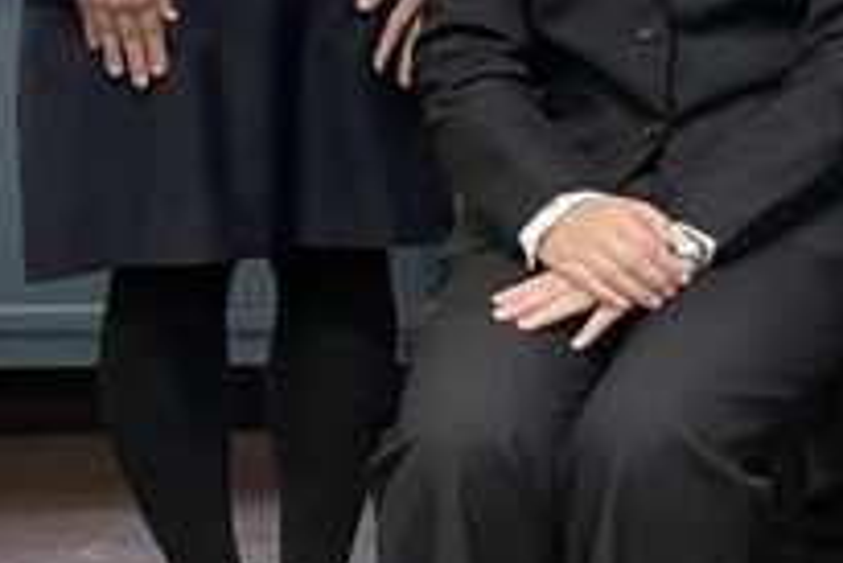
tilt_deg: +0.3
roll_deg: +0.1
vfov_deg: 10.1
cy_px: -37
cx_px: 1933
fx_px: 3163
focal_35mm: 135
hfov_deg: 12.4
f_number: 1.6
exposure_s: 1/60
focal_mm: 4.2
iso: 125
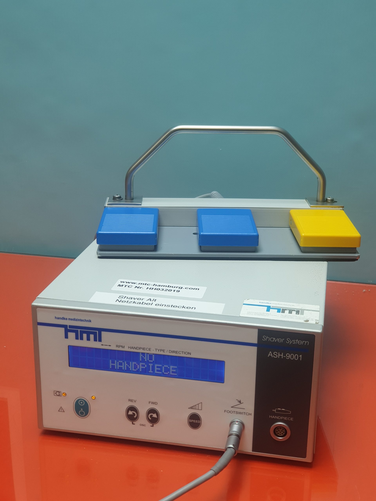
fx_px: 753
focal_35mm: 52
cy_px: 250
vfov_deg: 36.8
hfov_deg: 28.0
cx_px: 188
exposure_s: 1/33
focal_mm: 6
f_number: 2.4
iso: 50
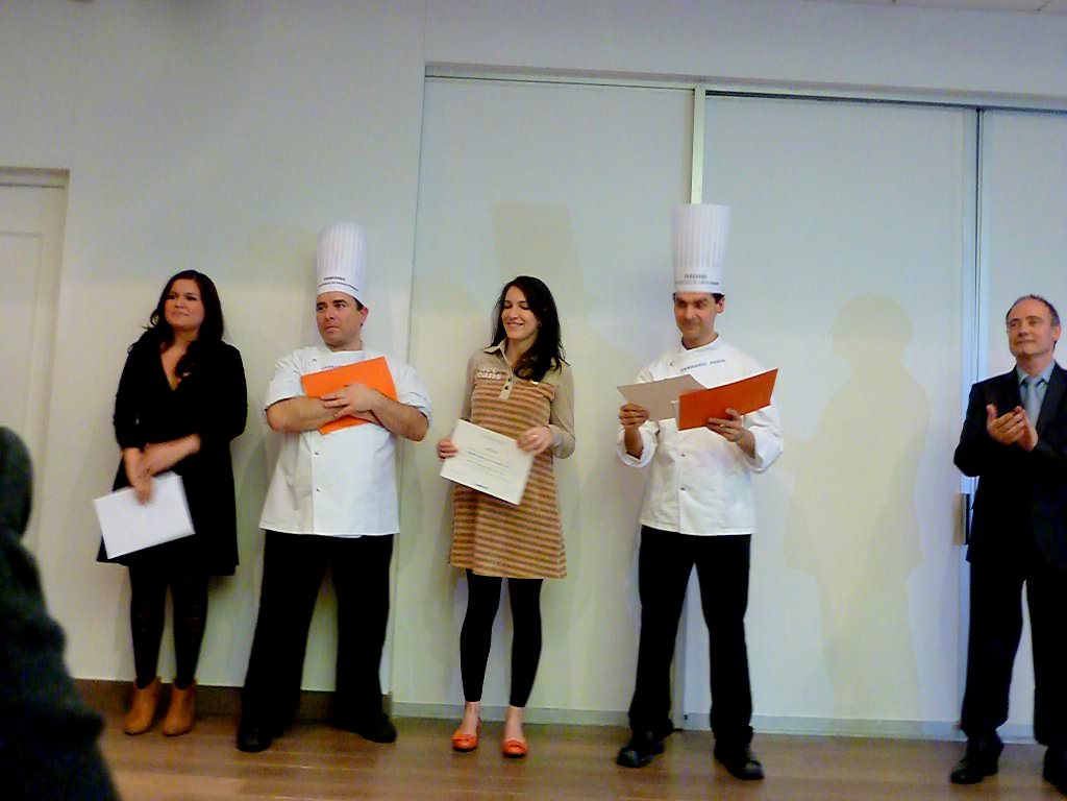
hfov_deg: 60.0
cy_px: 400
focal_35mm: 30
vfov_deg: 46.8
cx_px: 534
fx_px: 925
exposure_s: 1/15
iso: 800
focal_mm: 5
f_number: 3.4
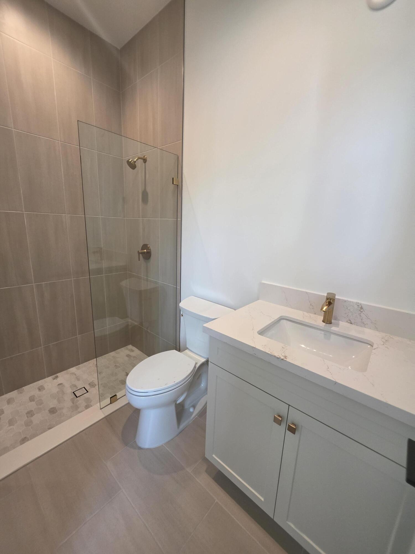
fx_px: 208
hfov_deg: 89.9
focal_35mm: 13
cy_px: 277
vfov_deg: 106.2
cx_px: 208
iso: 160
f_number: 1.9
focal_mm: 2.2
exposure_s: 1/120
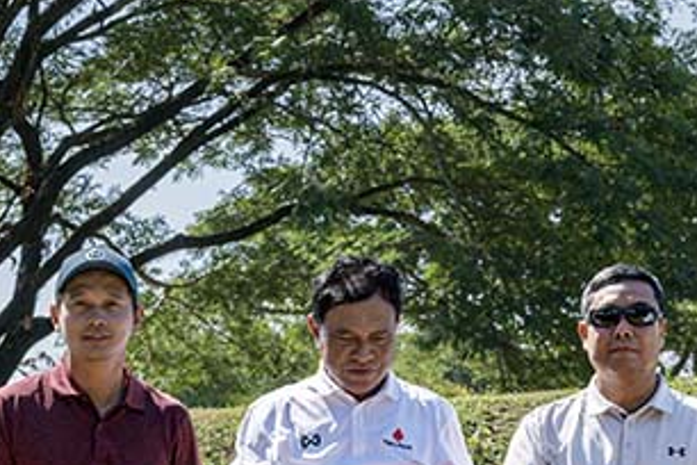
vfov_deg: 10.0
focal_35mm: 135
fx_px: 2614
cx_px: 89
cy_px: 533
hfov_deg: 15.0
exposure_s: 1/640
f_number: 8
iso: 400
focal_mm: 43
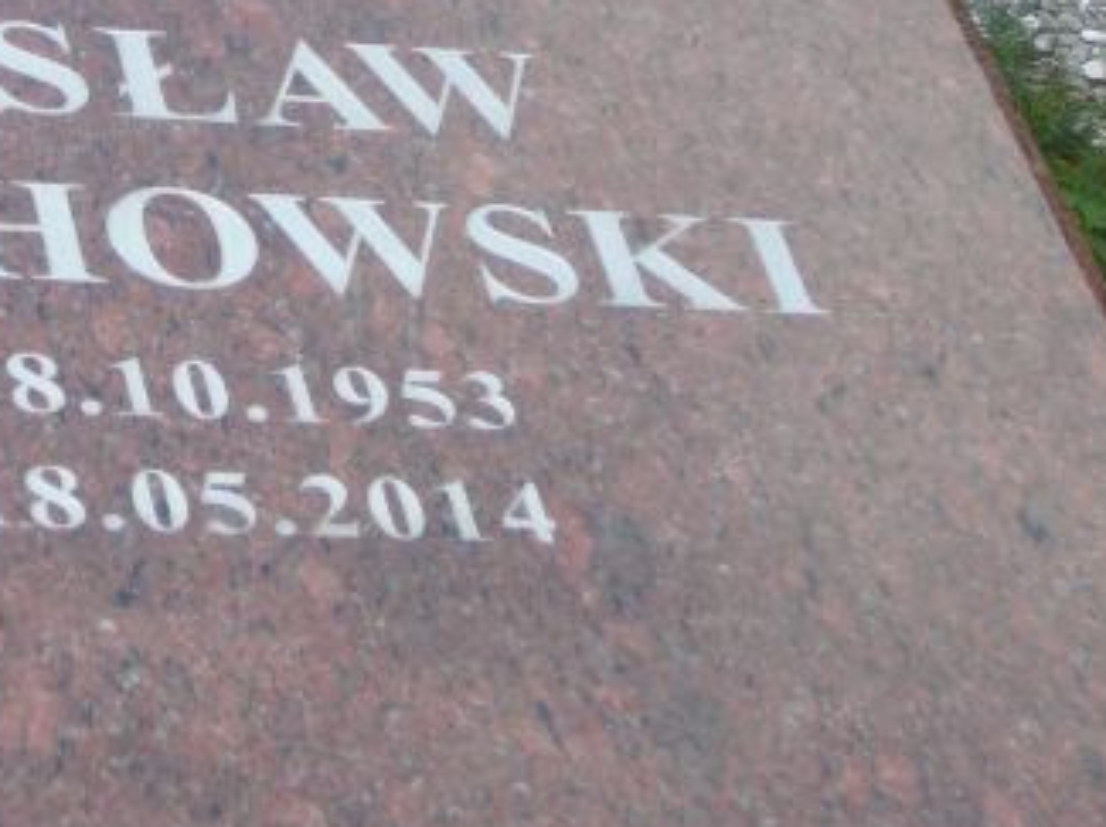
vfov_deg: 10.6
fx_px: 4468
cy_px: 265
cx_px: 58
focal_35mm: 140
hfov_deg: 13.9
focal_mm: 10.5
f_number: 3.7
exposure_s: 1/160
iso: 80
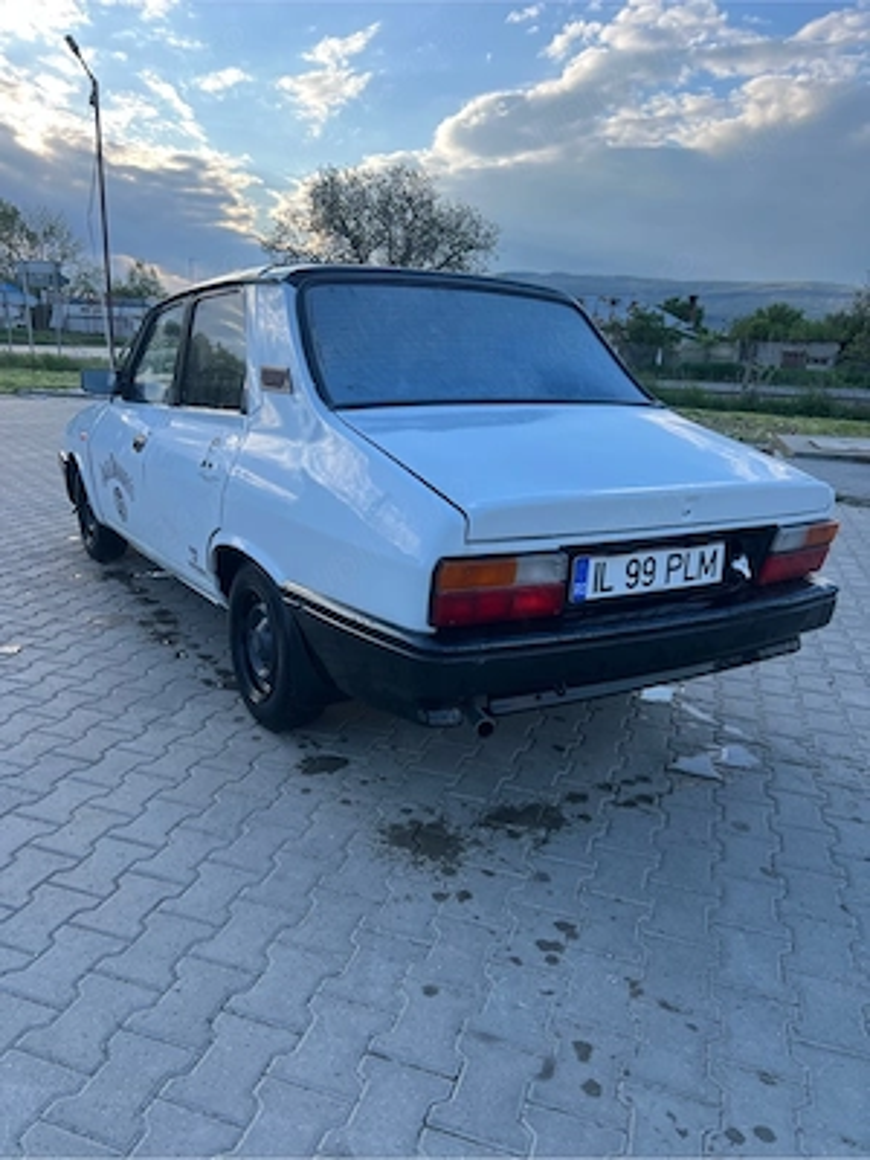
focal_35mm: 26
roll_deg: -2.9
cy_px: 580
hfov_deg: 53.1
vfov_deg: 67.3
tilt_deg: -13.8
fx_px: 871
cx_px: 435
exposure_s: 1/1112
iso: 50
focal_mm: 5.7
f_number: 1.5
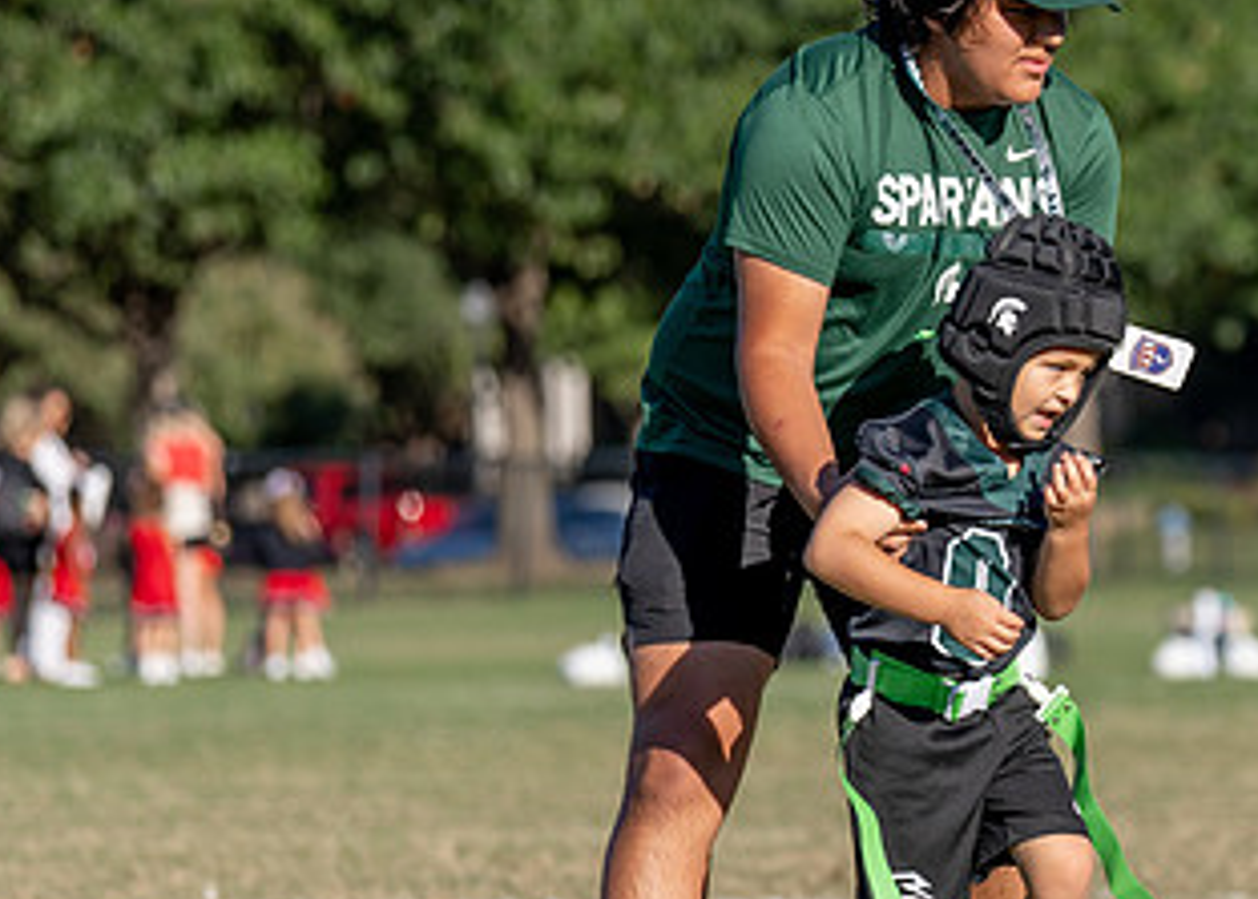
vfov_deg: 5.1
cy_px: 446
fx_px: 10185
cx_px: 1176
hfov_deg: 7.0
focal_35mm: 285
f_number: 2.8
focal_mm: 111
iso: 100
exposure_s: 1/2000
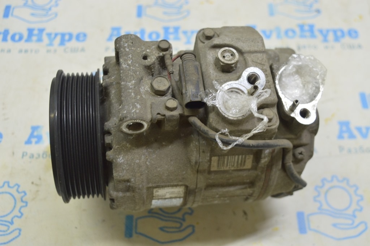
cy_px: 123
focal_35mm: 46
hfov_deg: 42.4
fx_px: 478
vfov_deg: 28.9
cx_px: 185
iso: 400
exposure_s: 1/20
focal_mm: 31
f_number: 5.6
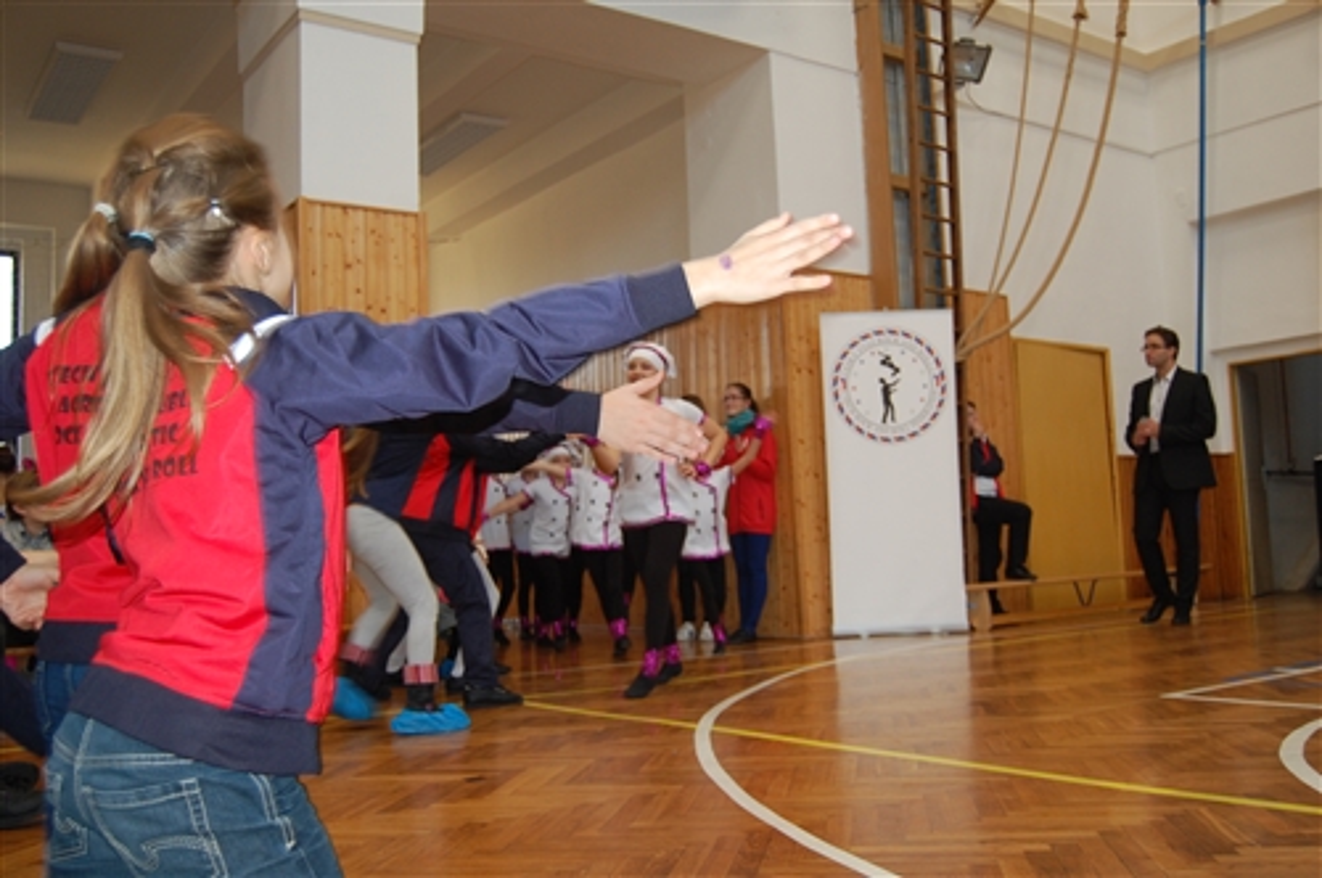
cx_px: 661
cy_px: 439
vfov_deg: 38.3
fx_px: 1265
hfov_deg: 55.2
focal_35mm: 34
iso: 400
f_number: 3.8
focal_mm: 23
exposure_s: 1/60
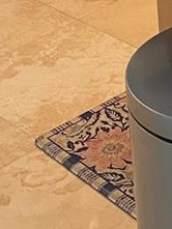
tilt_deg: -13.7
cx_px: 298
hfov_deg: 10.0
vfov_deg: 12.7
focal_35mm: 141
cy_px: -191
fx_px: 933
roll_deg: +1.6
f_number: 1.8
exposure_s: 1/60
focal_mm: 4.25
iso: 250
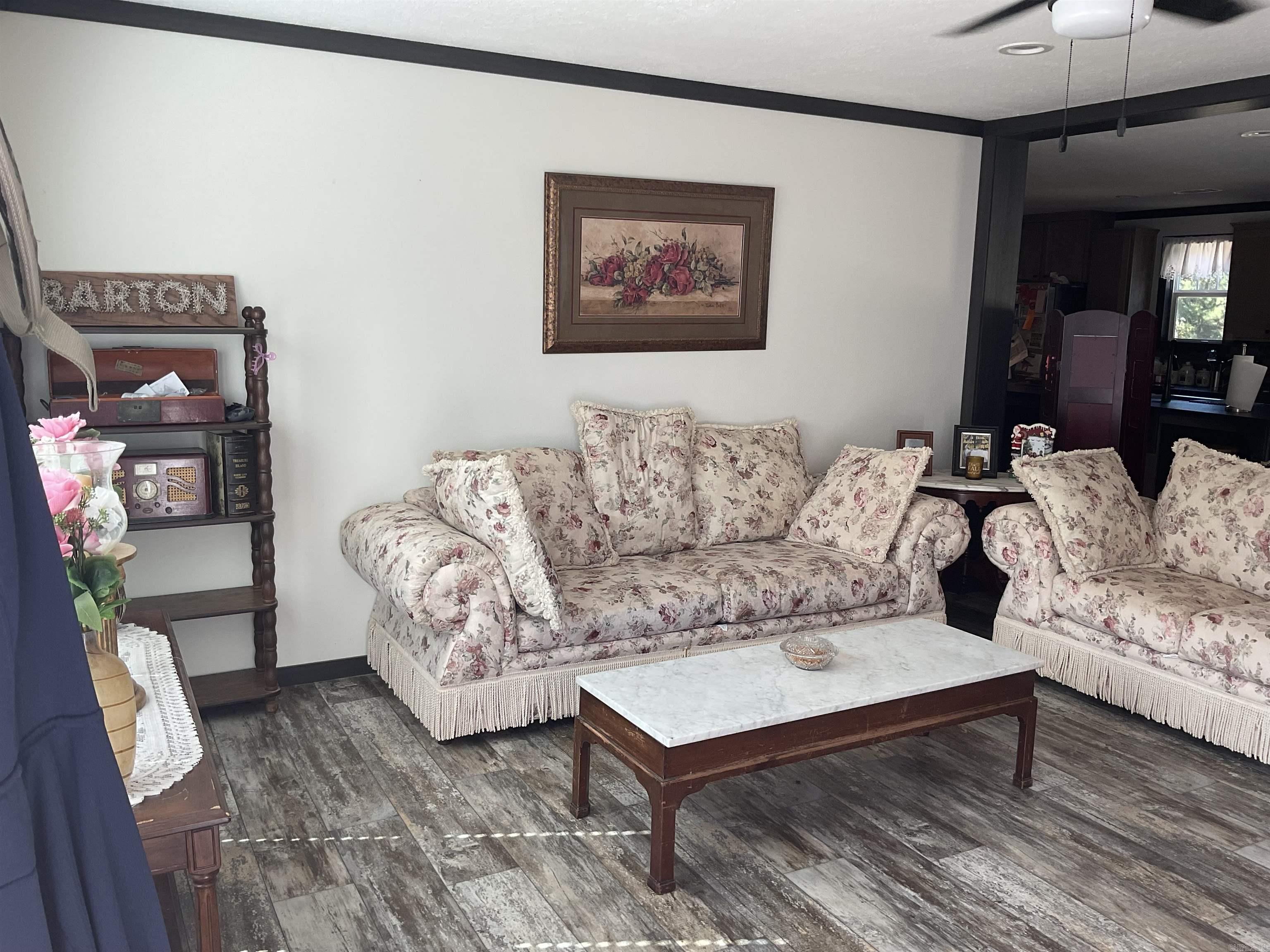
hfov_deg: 61.7
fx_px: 1064
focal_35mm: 29
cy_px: 476
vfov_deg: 48.2
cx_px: 635
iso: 32
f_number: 1.8
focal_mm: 3
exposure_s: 1/122
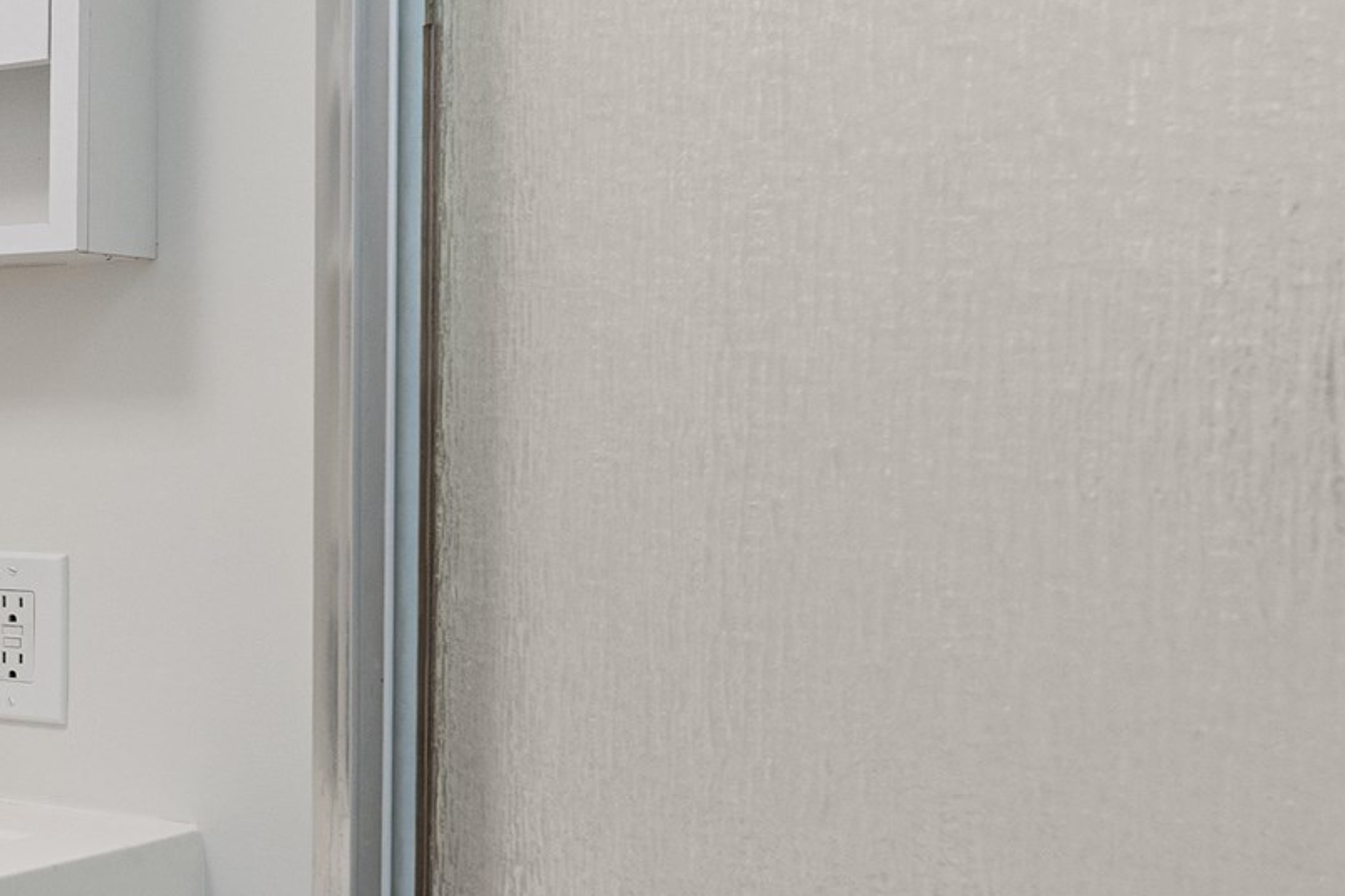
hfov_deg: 22.6
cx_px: -950
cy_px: 474
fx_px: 2278
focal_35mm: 61
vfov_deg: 22.2
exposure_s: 2
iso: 400
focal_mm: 16
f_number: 8
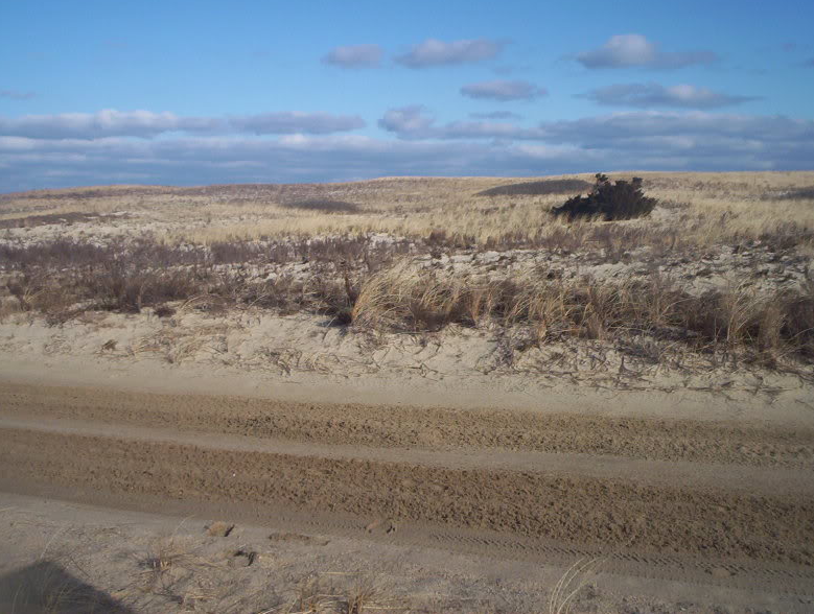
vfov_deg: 37.0
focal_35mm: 39
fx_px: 919
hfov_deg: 47.8
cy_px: 300
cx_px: 412
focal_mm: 4.99
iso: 100
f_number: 4.5
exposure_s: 1/1362
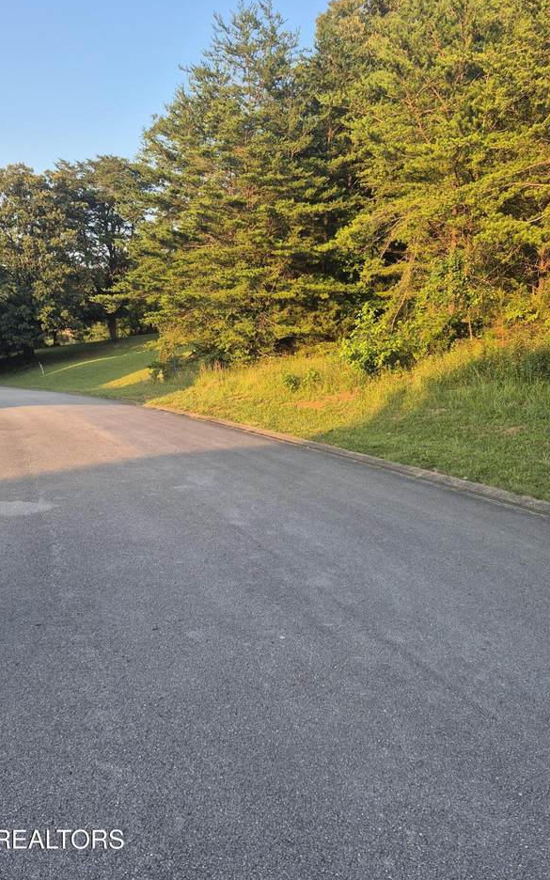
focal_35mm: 25
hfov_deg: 49.3
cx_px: 272
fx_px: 600
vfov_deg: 72.5
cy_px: 430
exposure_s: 1/180
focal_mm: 5.4
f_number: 1.8
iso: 25
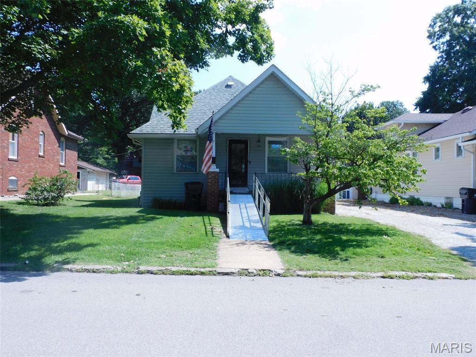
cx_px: 238
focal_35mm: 30
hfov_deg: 60.0
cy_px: 178
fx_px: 413
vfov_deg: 46.8
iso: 125
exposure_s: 1/640
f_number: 3.5
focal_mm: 5.4
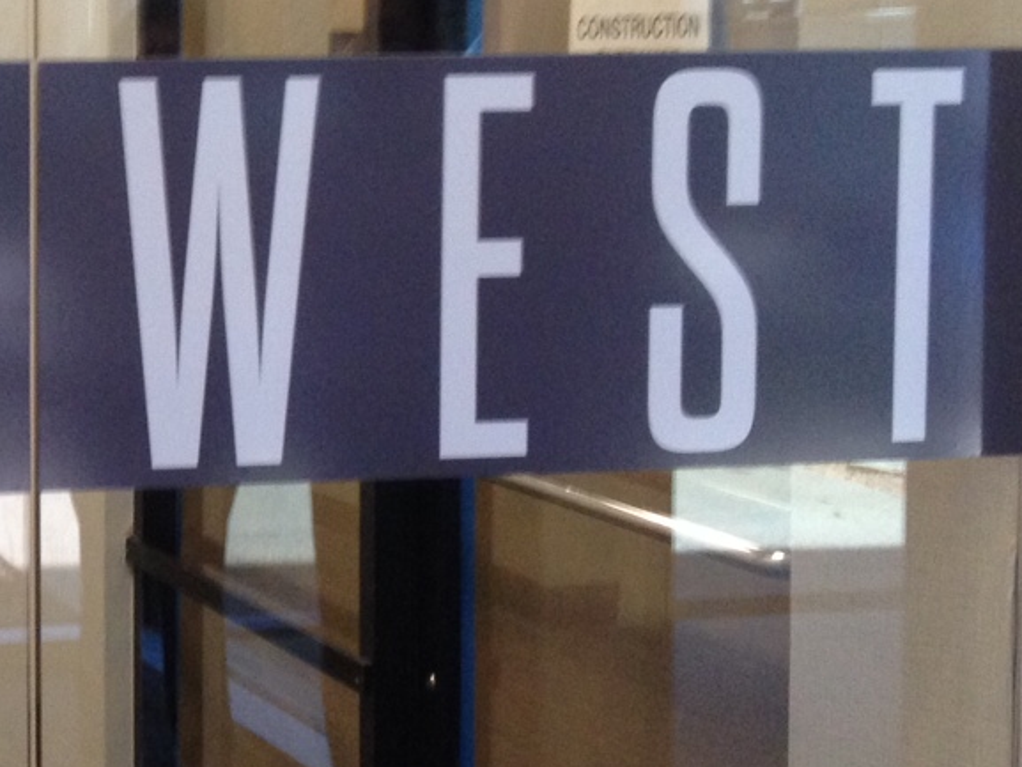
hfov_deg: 18.8
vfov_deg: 14.9
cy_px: 259
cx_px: -198
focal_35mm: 99
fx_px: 2923
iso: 160
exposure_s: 1/20
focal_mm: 4.28
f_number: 2.4
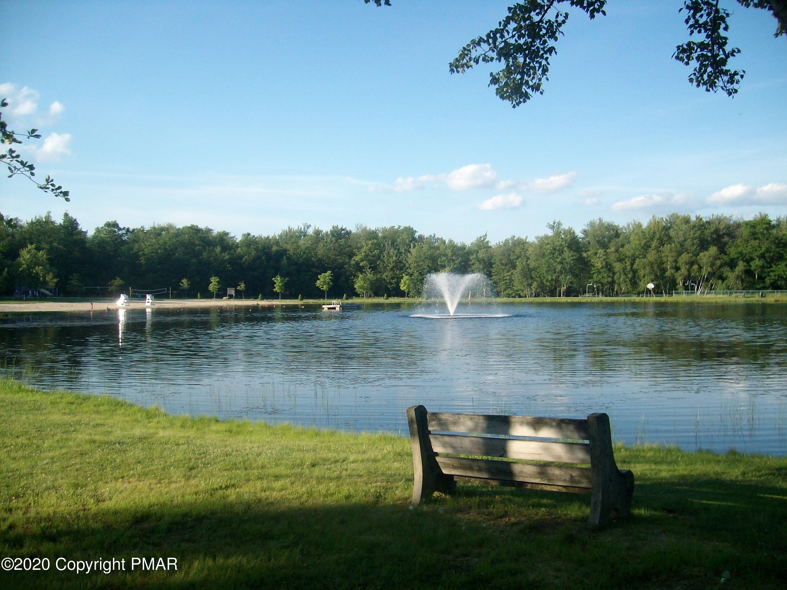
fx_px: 796
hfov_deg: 52.6
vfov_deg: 40.7
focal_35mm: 35
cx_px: 394
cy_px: 295
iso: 80
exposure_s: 1/110
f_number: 7.2
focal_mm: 5.8
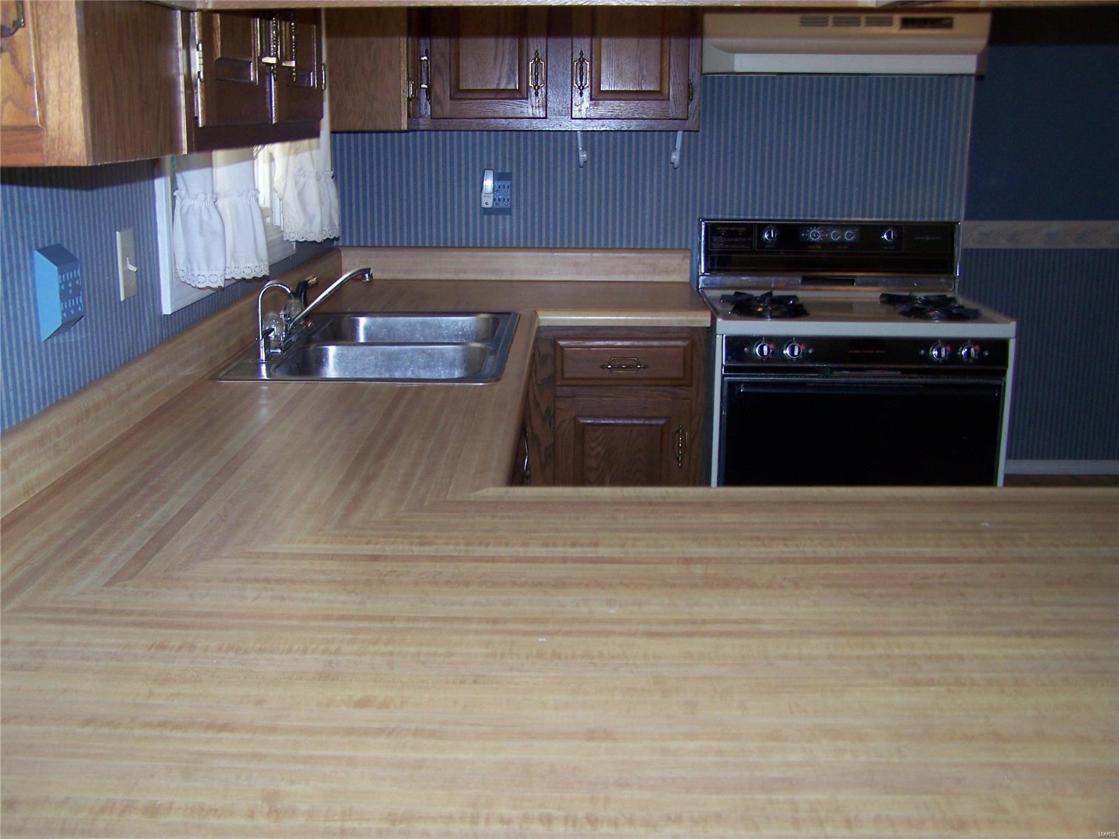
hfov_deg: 49.0
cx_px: 560
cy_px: 420
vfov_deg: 37.7
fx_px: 1228
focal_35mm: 38
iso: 80
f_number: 2.8
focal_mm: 6.3
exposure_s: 1/60
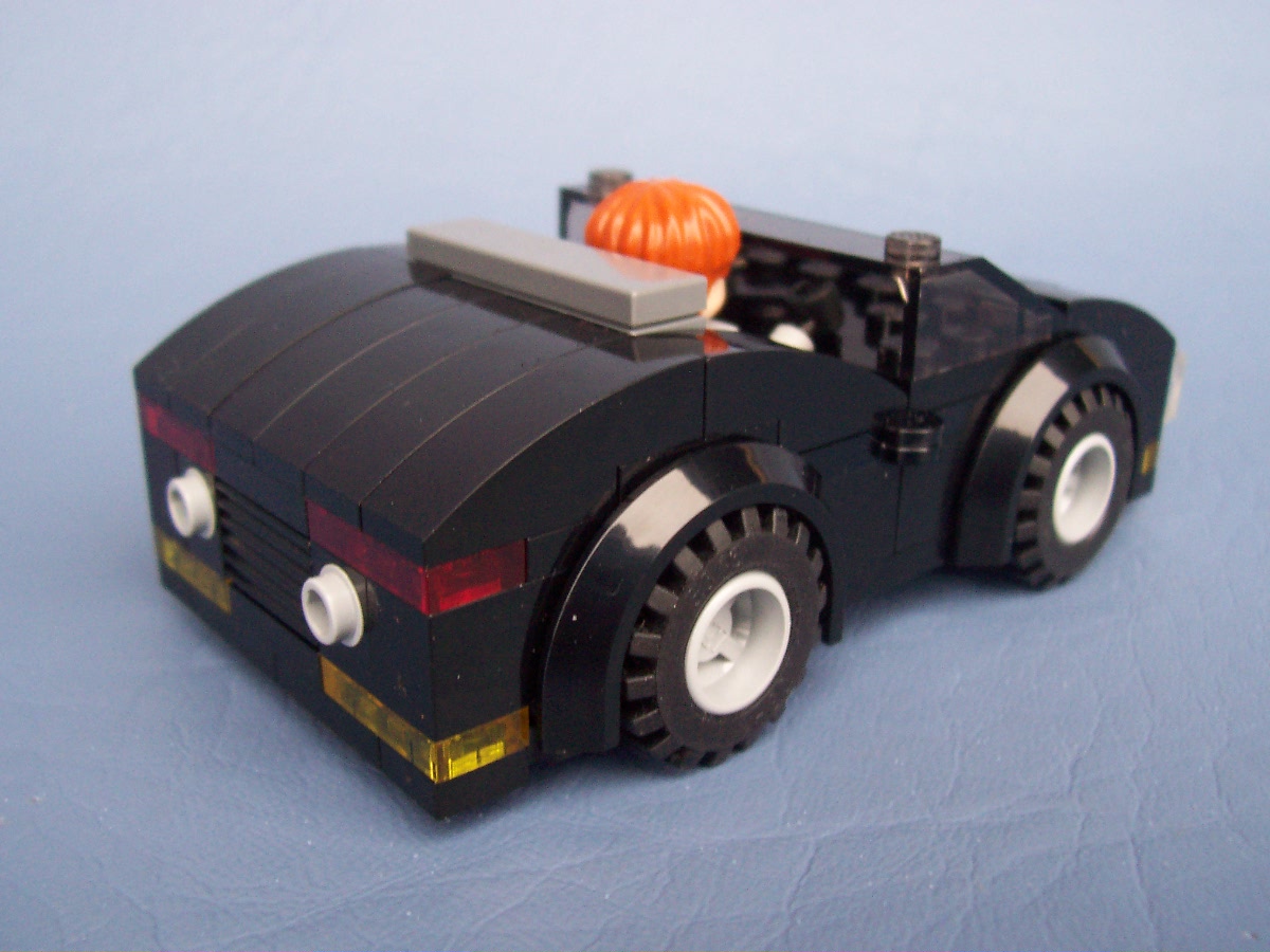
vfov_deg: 38.7
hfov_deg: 50.1
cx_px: 635
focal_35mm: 37
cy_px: 476
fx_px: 1357
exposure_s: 1/30
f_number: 2.8
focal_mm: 5.6
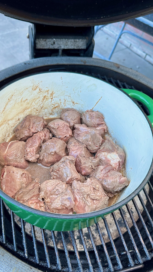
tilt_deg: -51.0
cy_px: 134
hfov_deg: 41.4
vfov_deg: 67.9
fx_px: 202
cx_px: 68
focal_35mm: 28
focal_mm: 6.86
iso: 80
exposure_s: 1/121
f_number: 1.78
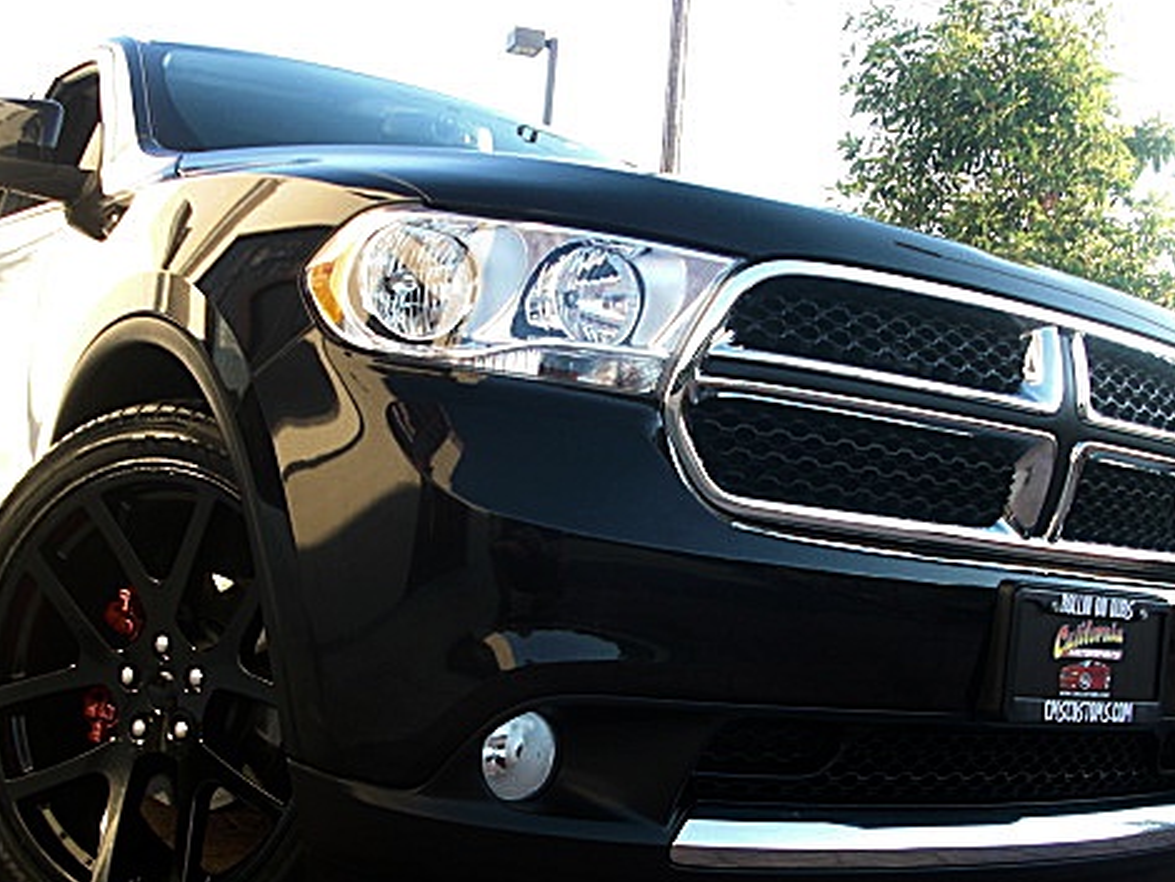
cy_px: 542
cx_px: 538
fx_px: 1664
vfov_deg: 29.6
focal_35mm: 49
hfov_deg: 38.9
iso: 50
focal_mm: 6.3
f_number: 2.8
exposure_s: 1/100
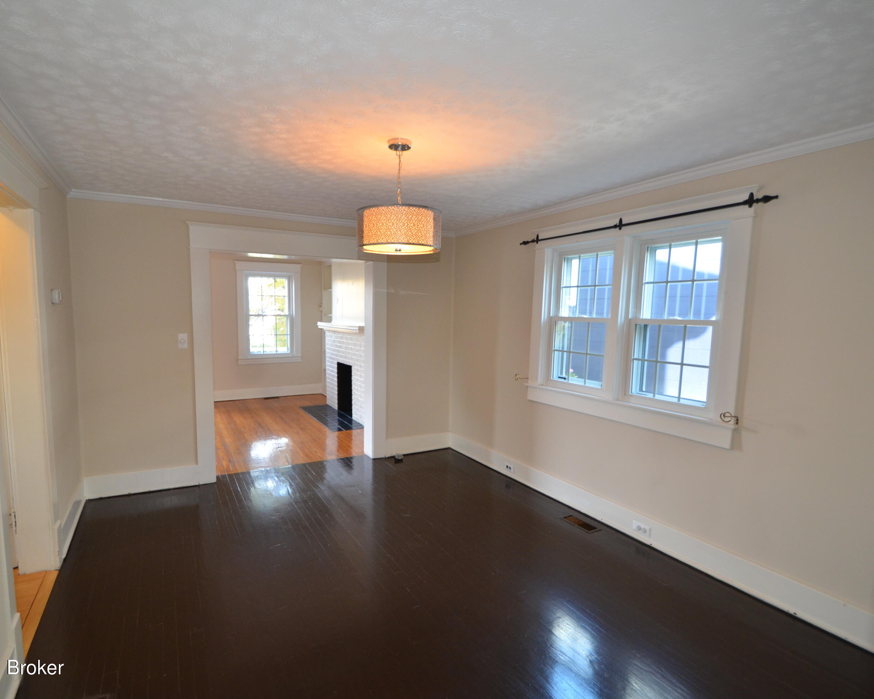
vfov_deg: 77.0
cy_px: 349
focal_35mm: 17
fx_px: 440
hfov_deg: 89.5
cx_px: 408
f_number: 3.5
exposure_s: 1/60
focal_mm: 10
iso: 640
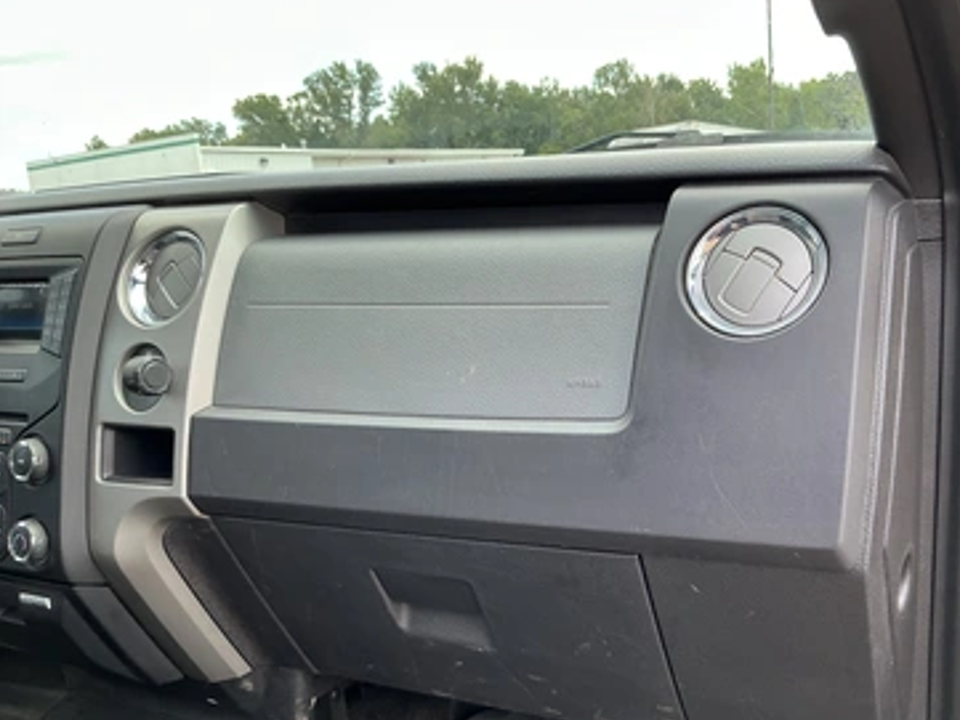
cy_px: 385
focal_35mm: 31
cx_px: 529
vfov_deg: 45.4
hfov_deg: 58.2
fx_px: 860
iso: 25
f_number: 1.8
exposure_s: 1/122
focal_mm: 3
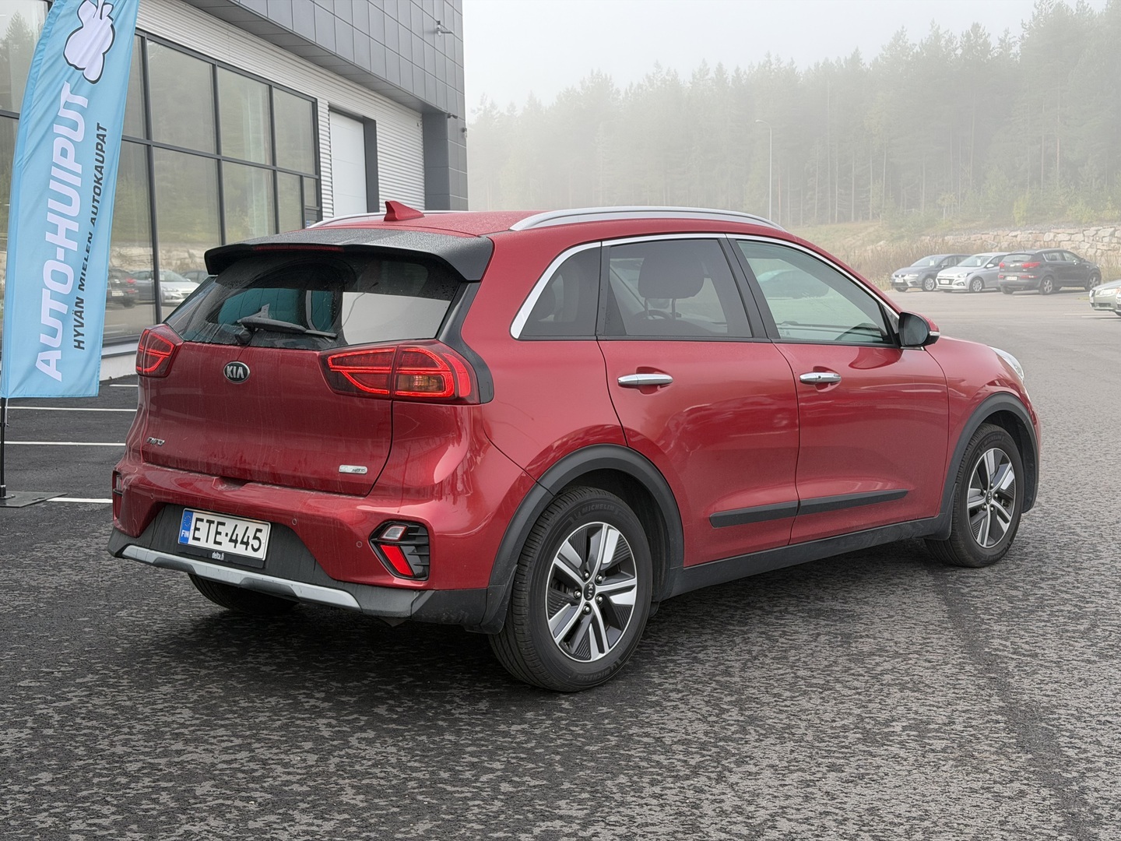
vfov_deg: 30.3
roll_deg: +1.1
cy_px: 420
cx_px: 560
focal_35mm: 48
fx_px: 1554
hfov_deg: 39.7
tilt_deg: -5.4
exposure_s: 1/846
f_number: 1.78
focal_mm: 6.76
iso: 80
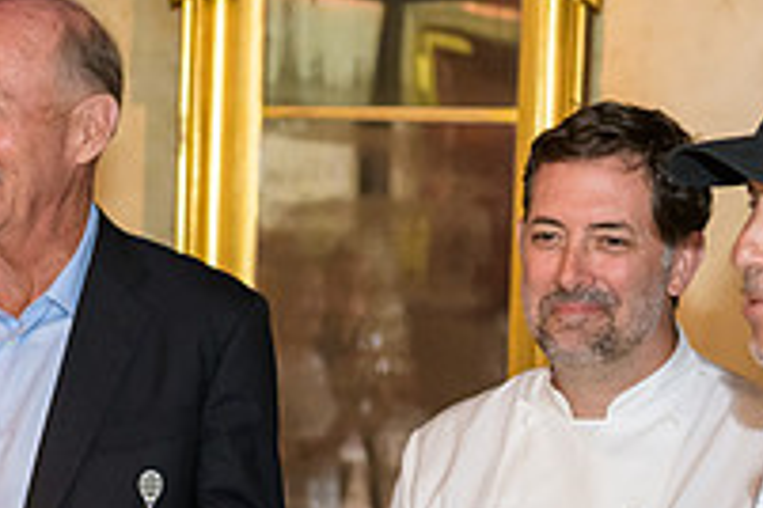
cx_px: 296
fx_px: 3052
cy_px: 442
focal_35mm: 144
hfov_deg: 14.2
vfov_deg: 9.5
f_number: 3.2
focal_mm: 50
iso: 1250
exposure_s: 1/125
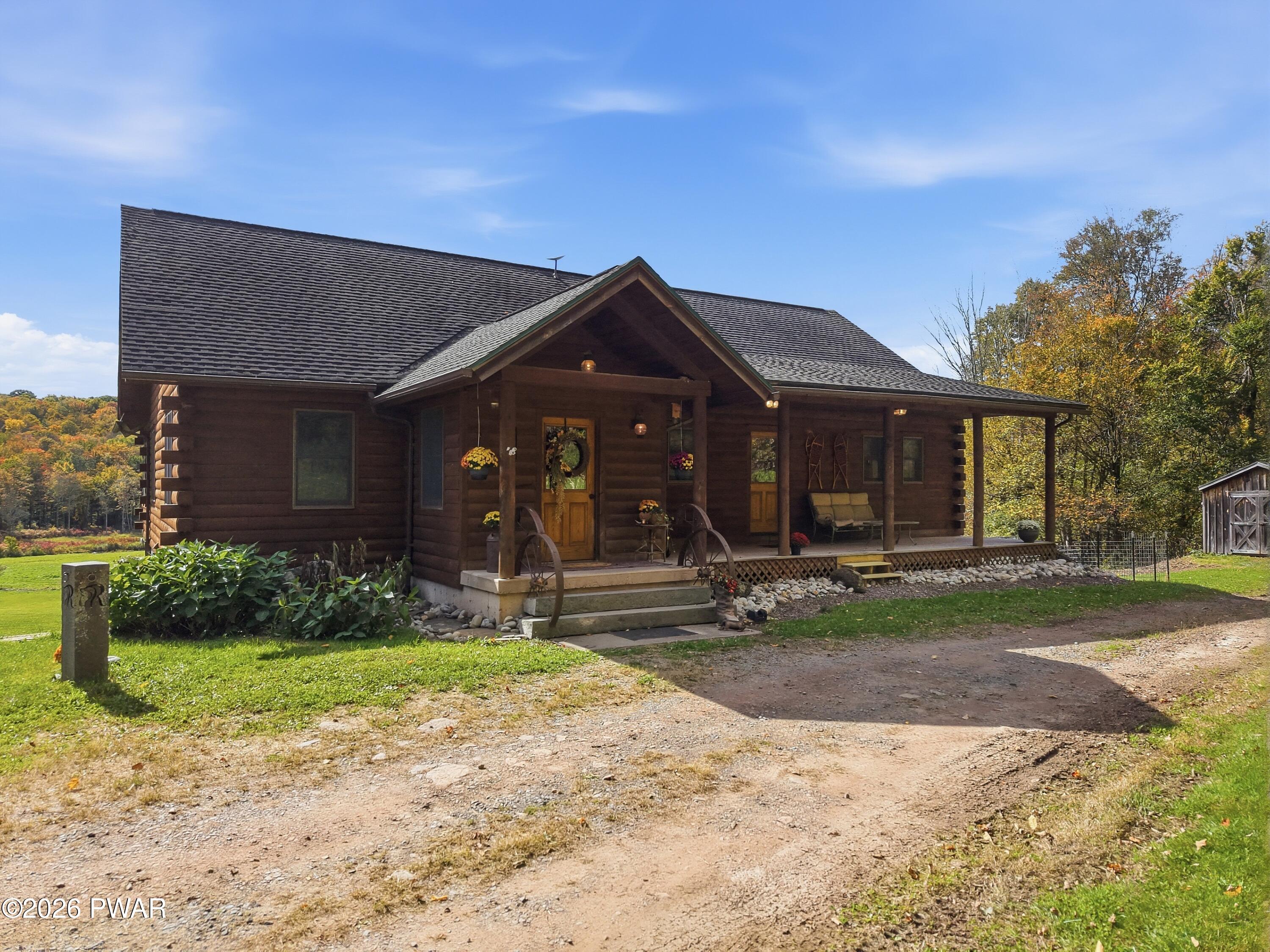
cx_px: 635
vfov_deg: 56.8
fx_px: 881
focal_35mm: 24
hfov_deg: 71.6
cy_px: 476
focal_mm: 8.7
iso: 410
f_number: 1.8
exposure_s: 1/8000
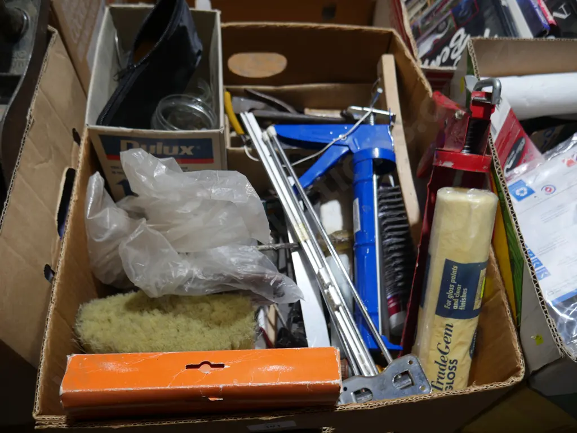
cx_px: 288
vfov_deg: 49.8
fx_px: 467
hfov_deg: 63.4
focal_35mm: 28
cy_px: 216
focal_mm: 14
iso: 200
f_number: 3.5
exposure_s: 1/80
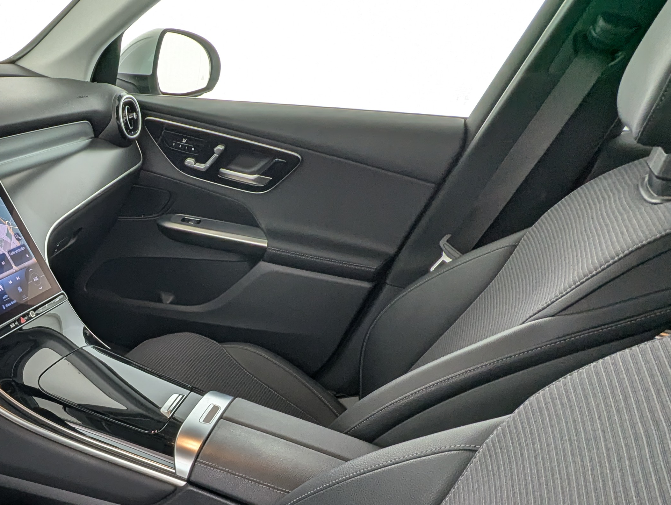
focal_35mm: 31
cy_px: 484
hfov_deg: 52.5
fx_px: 602
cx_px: 91
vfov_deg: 40.8
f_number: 2.2
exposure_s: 1/51.8
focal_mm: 2.35
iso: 90
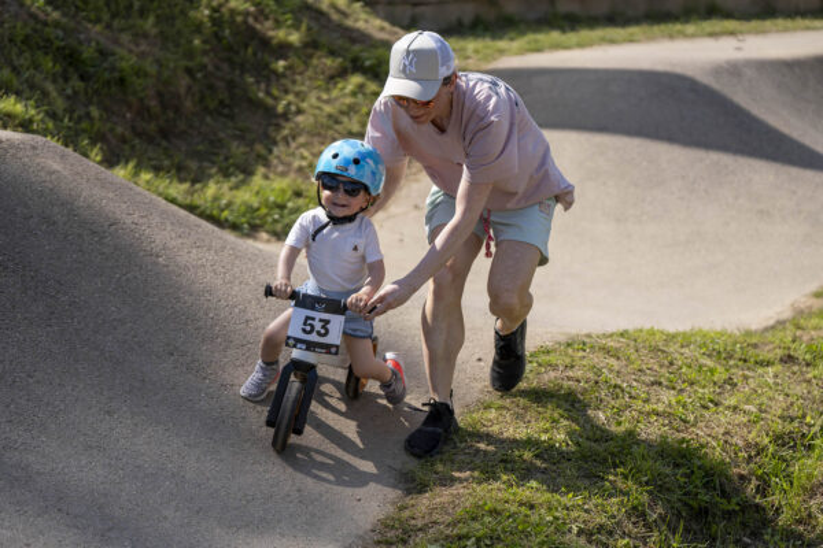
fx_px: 2263
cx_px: 412
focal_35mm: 99
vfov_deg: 13.8
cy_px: 274
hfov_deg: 20.6
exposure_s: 1/2500
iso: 200
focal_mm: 99
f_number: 2.8
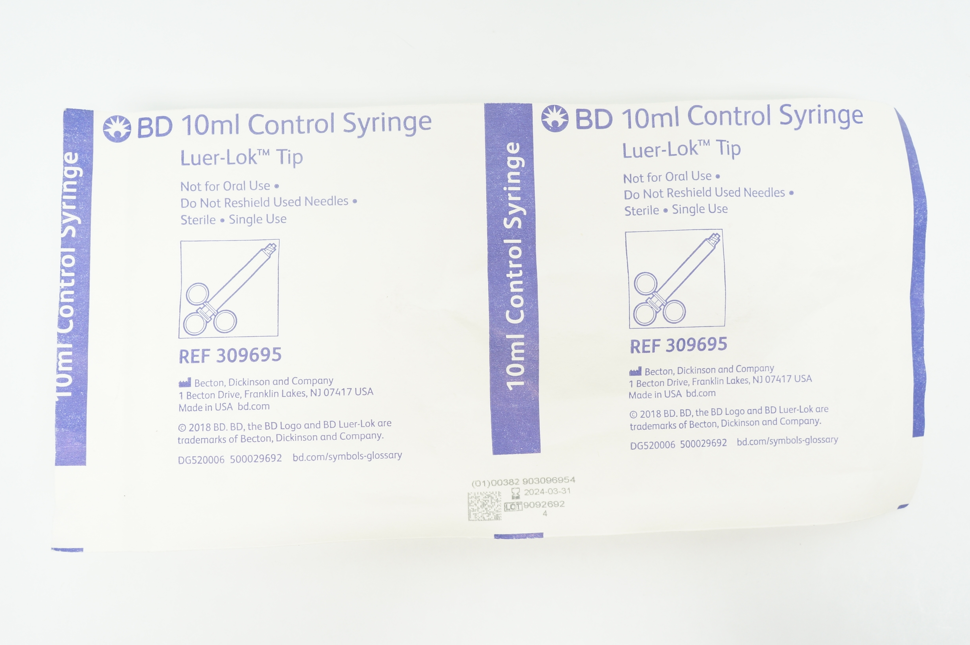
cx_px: 485
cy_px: 322
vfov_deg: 39.9
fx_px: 888
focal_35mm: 33
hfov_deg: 57.3
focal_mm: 22
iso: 400
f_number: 9
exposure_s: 1/15
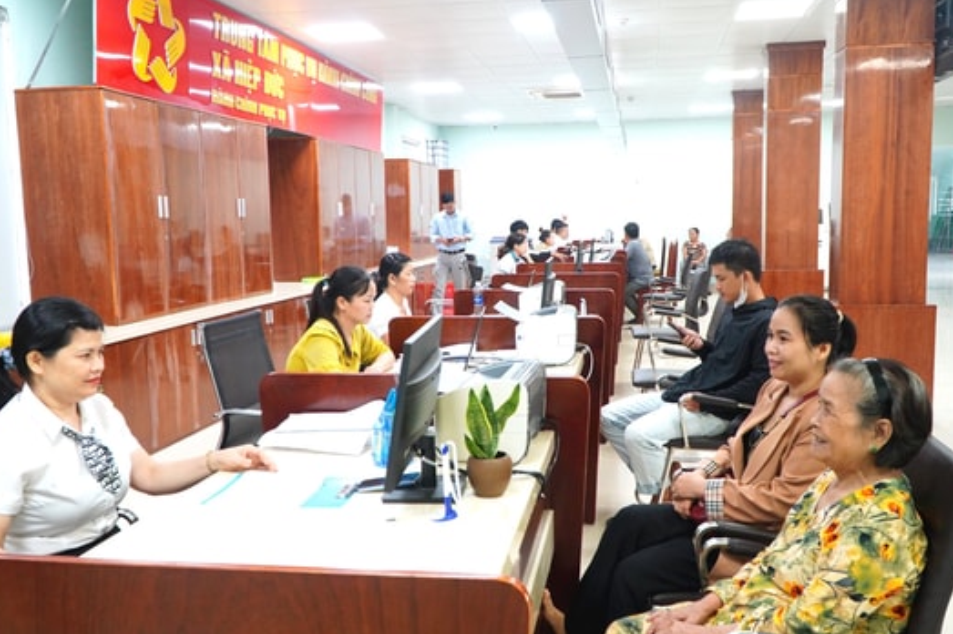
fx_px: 820
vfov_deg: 42.3
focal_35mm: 31
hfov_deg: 60.3
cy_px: 322
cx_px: 479
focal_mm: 20
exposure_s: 1/100
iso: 1600
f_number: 4
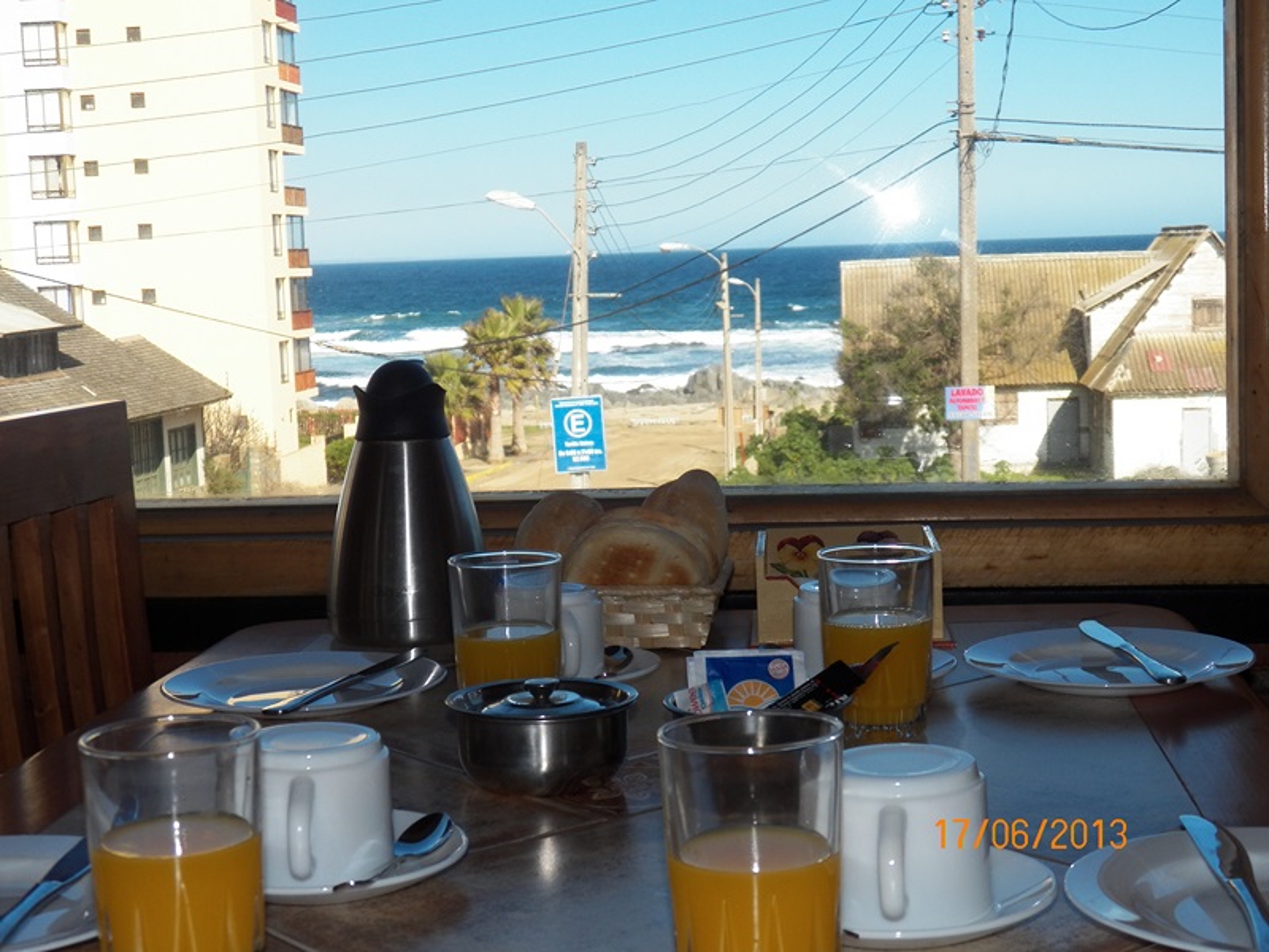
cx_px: 634
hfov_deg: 34.3
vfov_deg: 26.1
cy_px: 476
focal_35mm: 56
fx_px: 2053
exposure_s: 1/1000
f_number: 4
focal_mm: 10
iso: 125
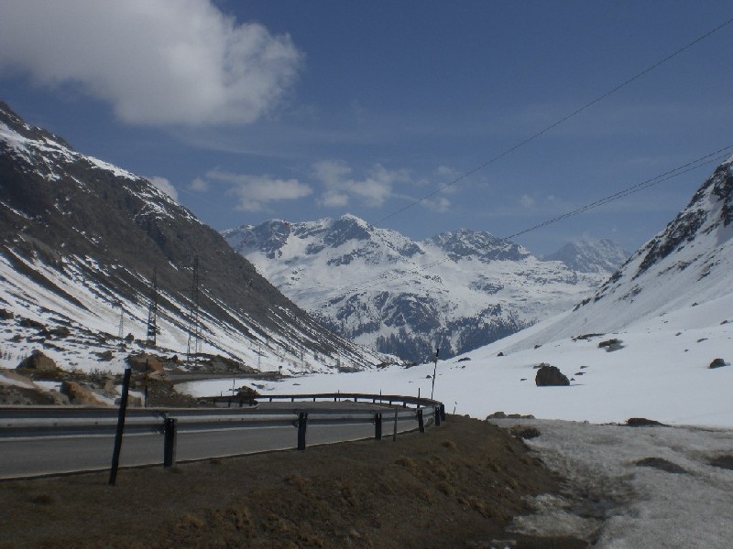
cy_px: 274
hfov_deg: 49.0
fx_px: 805
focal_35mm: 38
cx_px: 366
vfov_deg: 37.7
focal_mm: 6.3
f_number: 4.4
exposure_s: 1/1600
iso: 50
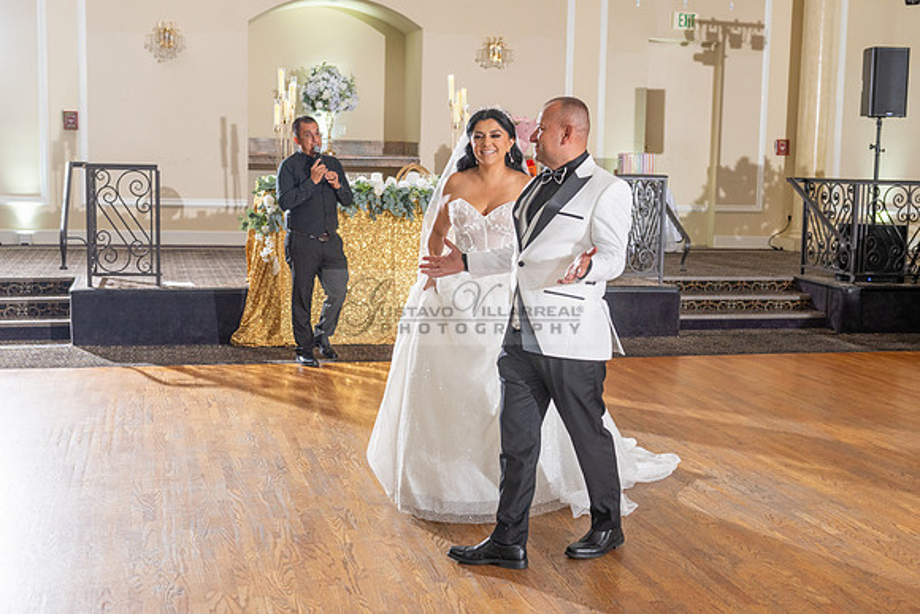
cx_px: 496
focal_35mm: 51
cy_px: 328
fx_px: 1291
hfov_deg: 39.2
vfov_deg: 26.7
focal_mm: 44
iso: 800
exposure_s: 1/160
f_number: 4
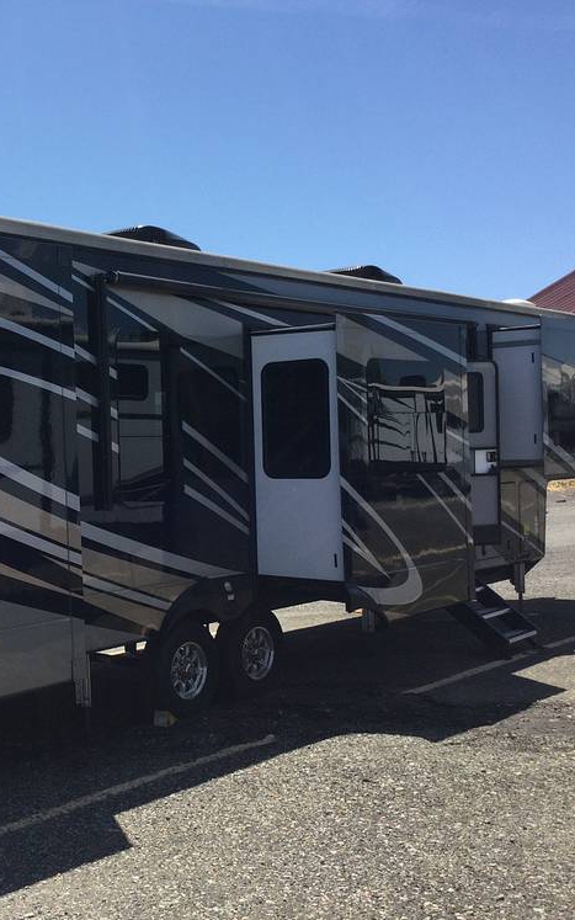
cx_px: 86
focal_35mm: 44
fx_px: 1103
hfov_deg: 28.4
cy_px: 461
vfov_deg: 45.3
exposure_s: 1/994
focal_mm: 3.3
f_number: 2.4
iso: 25
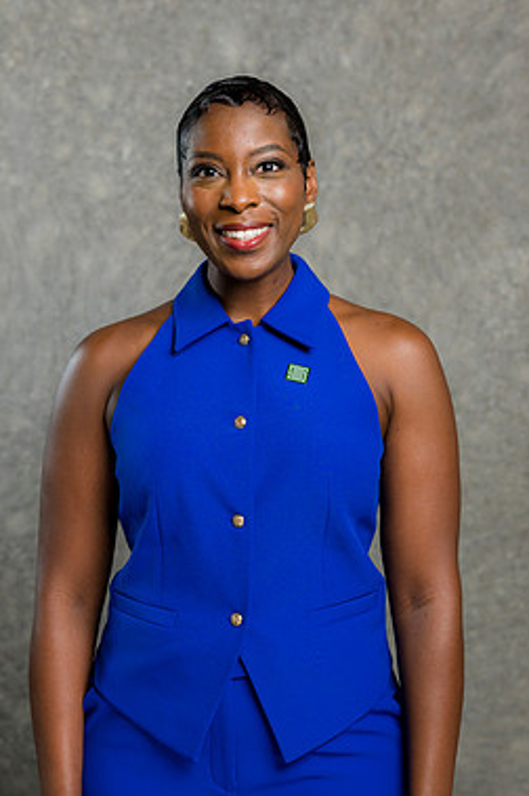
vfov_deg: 20.2
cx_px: 231
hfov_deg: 13.5
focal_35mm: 101
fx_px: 2230
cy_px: 447
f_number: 5
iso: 125
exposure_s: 1/200
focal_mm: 85
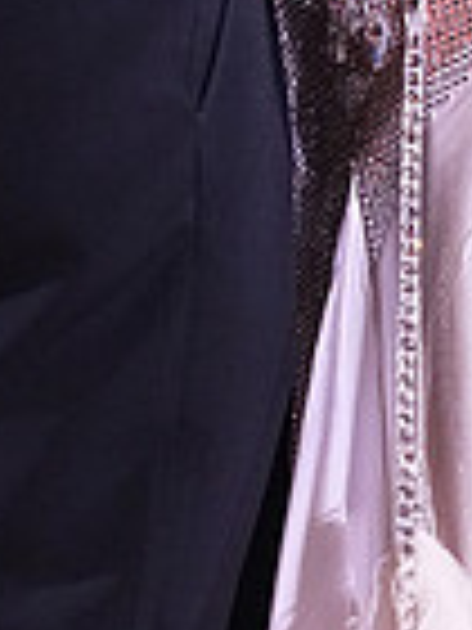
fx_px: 6163
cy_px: -418
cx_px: 191
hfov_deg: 4.4
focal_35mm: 339
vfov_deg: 5.8
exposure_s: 1/320
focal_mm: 57
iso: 3200
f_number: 5.6
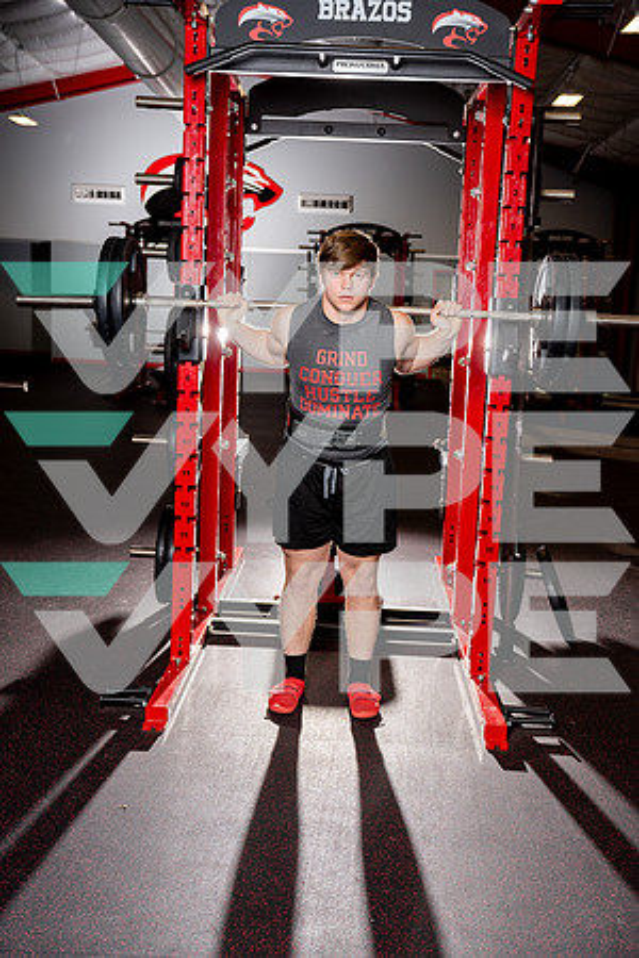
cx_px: 320
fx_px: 1065
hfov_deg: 33.4
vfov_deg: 48.5
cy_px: 479
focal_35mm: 40
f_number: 4
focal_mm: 40
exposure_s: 1/250
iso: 100
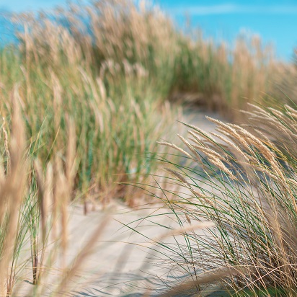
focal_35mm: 103
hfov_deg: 16.8
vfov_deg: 16.9
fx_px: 1000
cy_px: 135
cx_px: 216
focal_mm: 50
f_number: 1.6
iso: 50
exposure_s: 1/4000
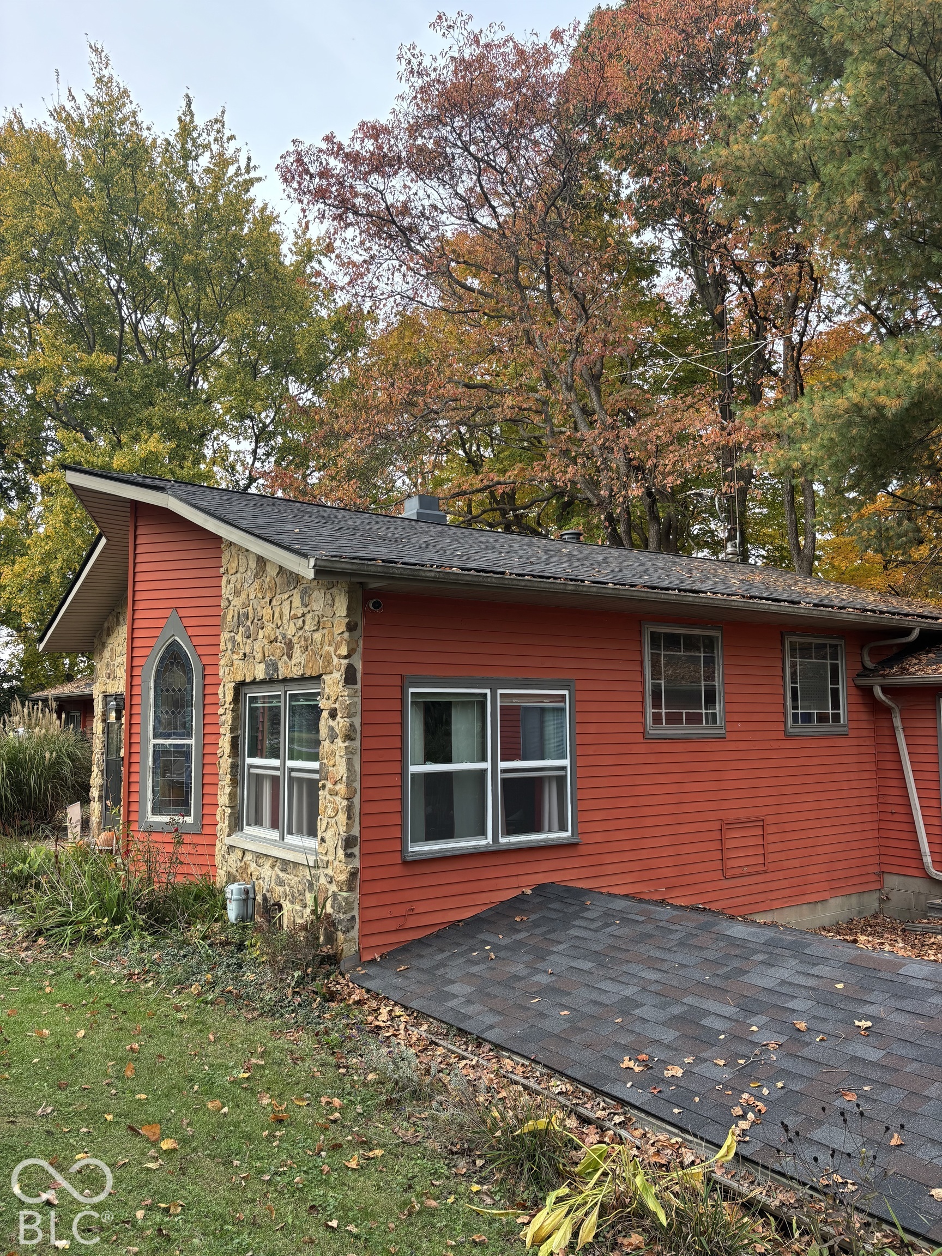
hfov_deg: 53.1
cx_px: 471
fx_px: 943
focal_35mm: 26
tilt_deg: +4.5
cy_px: 628
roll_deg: -0.2
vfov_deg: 67.3
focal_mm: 5.96
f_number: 1.6
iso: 50
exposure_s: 1/180
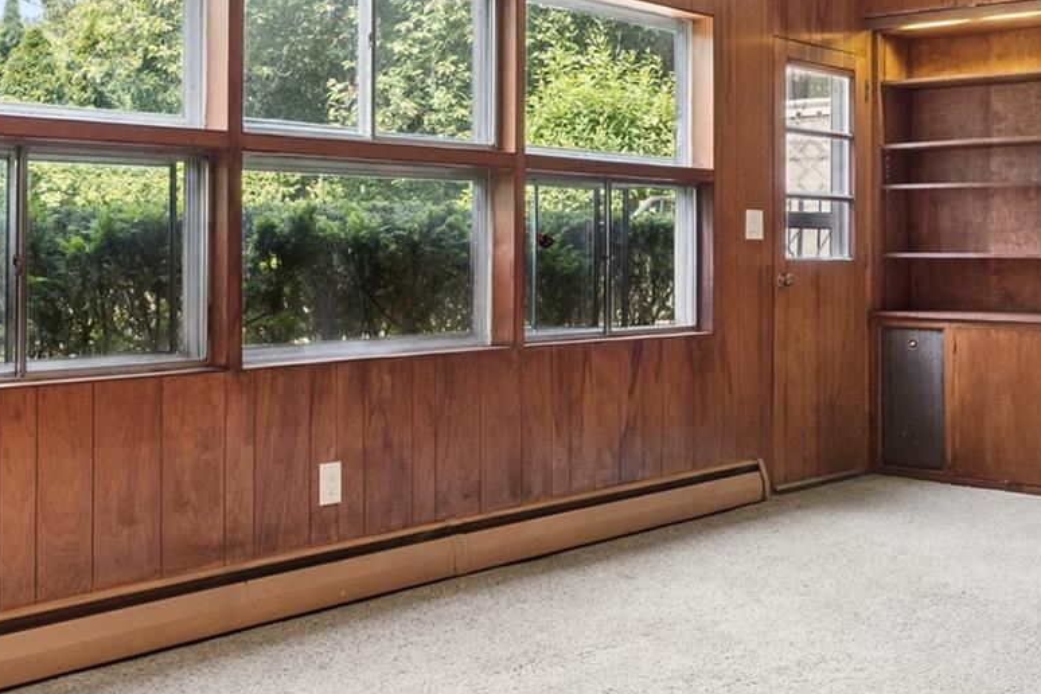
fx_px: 1301
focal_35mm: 45
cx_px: 520
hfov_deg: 43.6
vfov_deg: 29.7
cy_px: 247
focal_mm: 11
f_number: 8
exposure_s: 1/4
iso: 320
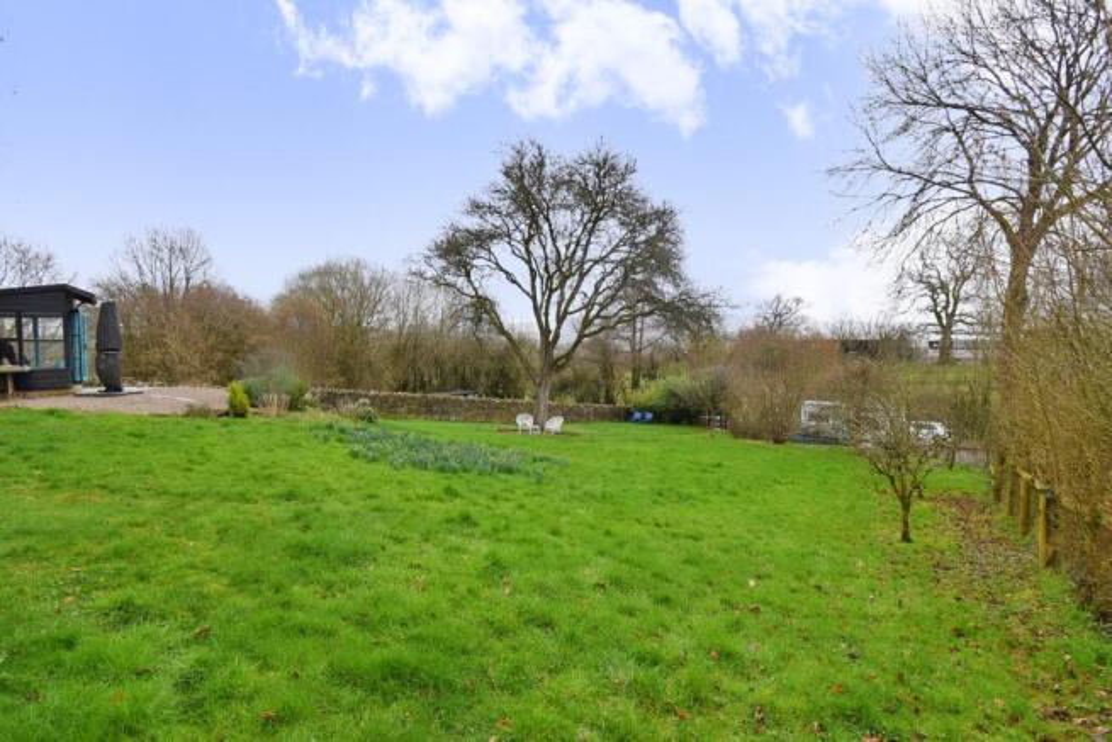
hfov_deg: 95.0
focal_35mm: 16
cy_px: 371
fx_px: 510
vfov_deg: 72.1
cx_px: 556
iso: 180
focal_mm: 11
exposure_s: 1/250
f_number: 8
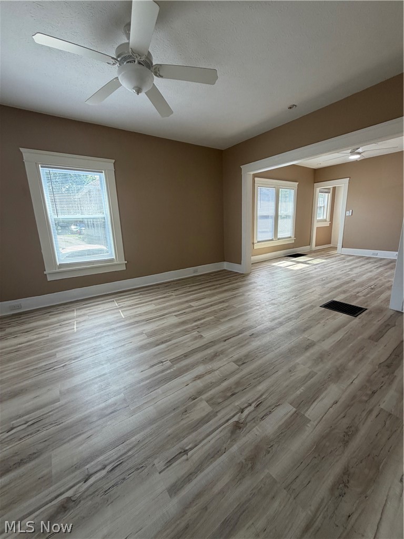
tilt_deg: -9.8
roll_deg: +3.1
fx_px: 218
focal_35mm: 14
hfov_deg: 85.7
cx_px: 202
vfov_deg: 102.1
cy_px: 270
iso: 125
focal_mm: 2.22
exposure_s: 1/121
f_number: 2.2
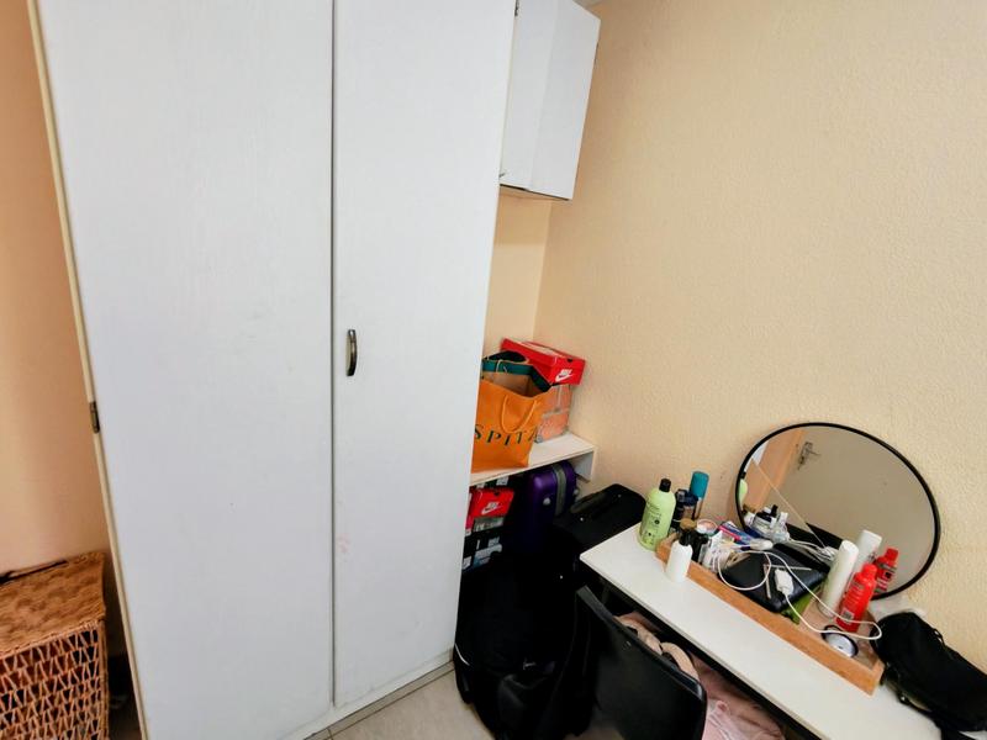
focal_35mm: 16
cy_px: 370
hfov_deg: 94.5
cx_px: 494
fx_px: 456
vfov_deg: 78.1
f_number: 2.2
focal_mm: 1.96
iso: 400
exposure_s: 1/33
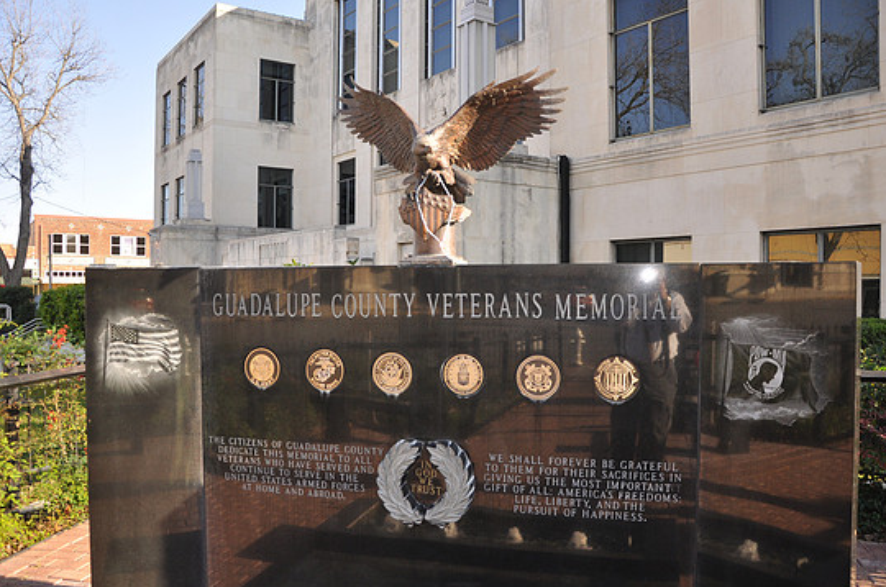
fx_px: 712
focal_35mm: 29
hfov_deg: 63.7
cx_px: 451
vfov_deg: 44.8
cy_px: 289
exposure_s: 1/200
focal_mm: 18
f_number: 3.5
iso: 320
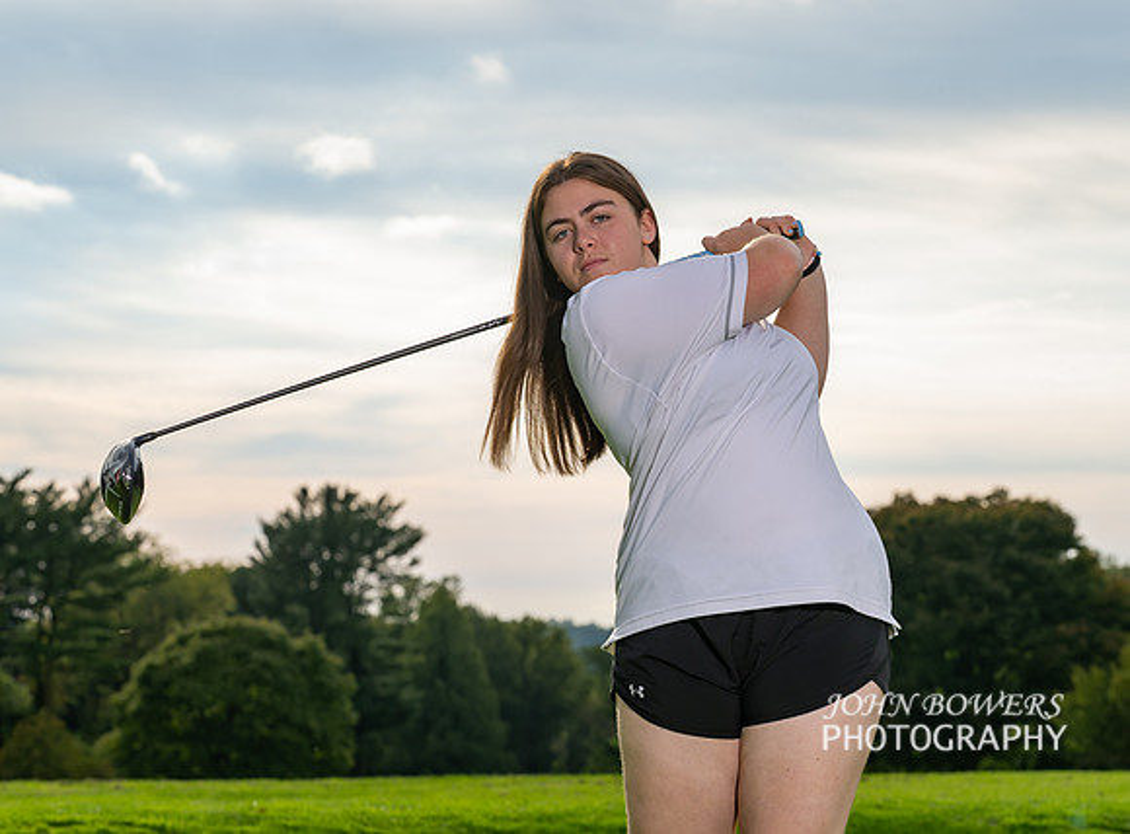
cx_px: 681
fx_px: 3592
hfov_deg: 17.9
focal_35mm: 111
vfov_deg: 13.2
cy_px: 385
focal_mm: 70
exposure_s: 1/320
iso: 80
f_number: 5.6
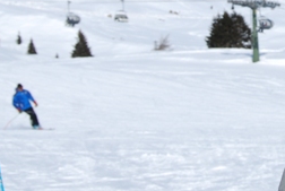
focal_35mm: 124
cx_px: 292
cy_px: -69
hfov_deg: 16.1
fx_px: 983
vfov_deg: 10.8
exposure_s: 1/250
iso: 100
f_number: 8
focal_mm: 26
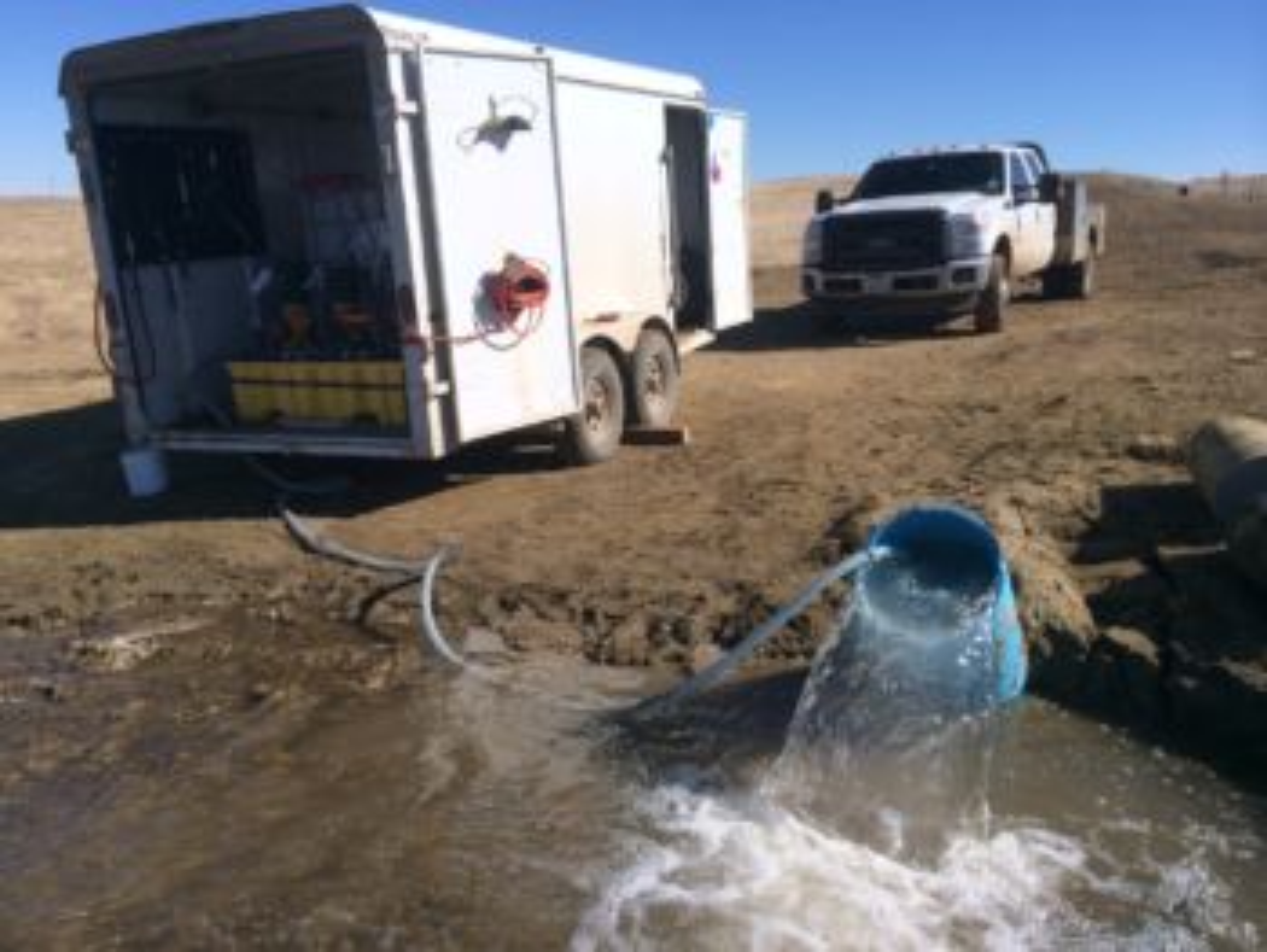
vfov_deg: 46.8
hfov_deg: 59.9
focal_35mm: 30
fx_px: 1099
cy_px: 476
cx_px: 634
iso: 50
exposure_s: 1/3731
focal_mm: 4.12
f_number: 2.2
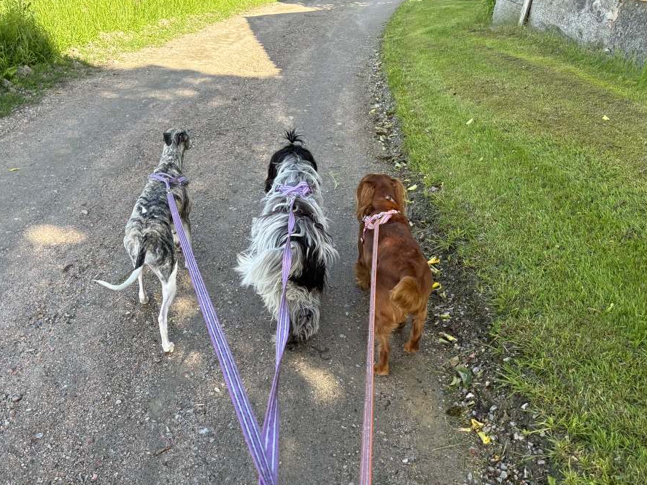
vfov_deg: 46.7
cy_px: 270
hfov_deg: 59.9
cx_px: 311
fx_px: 561
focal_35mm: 30
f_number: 1.6
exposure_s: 1/380
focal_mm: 5.96
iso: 50
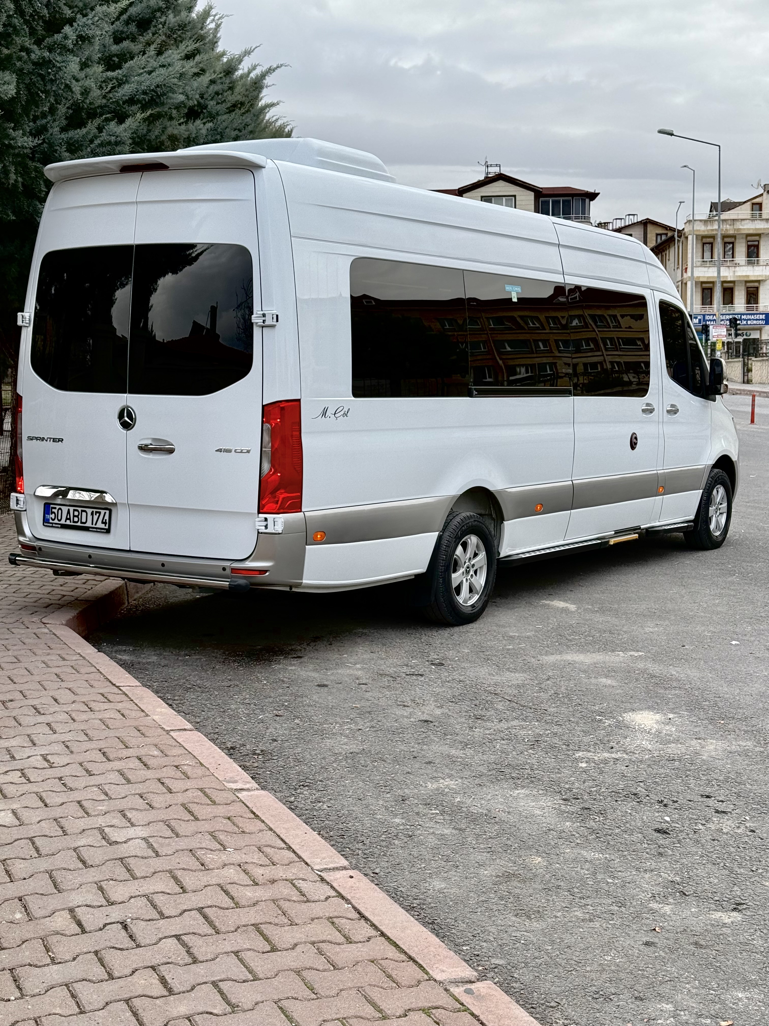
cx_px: 384
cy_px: 513
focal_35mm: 48
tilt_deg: -4.9
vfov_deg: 39.7
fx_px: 1422
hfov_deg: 30.3
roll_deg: +0.2
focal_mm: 6.76
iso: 64
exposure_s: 1/875
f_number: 1.78
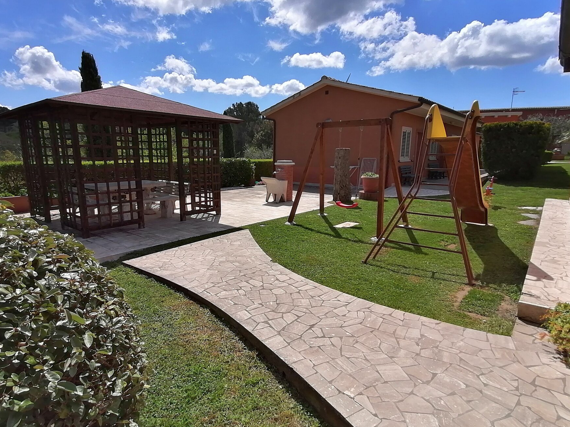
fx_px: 329
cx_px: 269
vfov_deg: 66.0
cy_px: 209
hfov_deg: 81.7
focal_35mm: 20
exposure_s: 1/2667
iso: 50
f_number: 2.4
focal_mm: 2.7
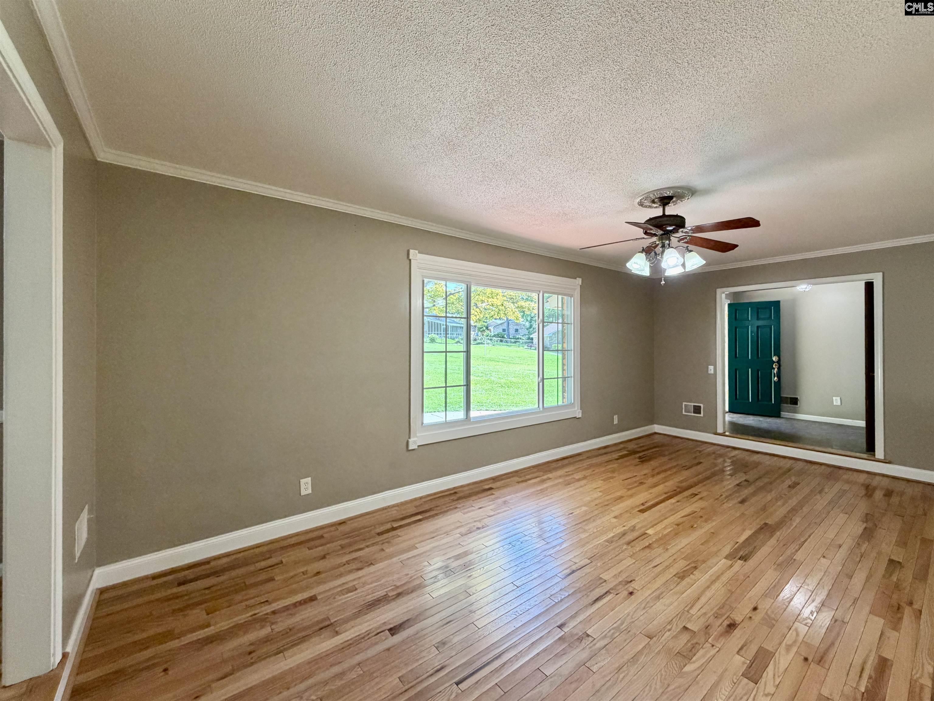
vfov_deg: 85.7
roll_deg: +1.0
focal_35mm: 14
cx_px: 467
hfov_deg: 102.1
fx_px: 378
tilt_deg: -0.7
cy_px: 350
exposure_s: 1/120
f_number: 2.2
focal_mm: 2.22
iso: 250
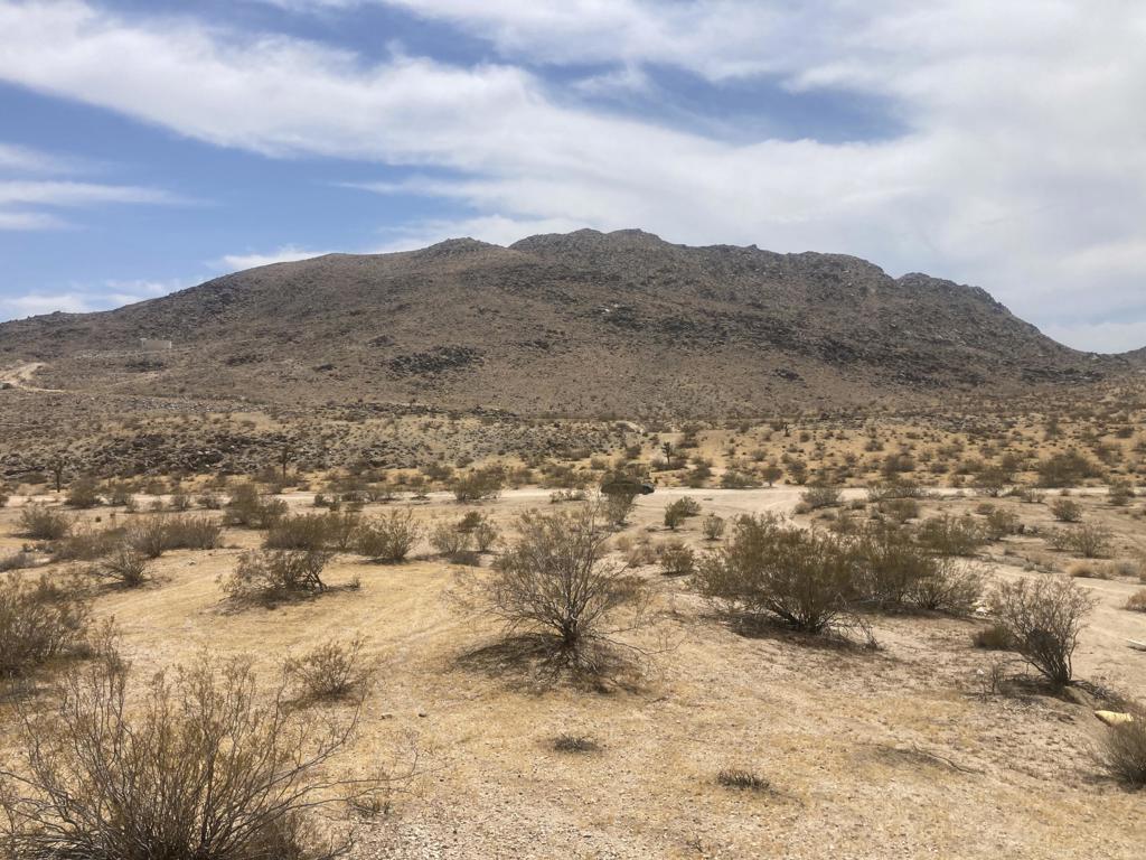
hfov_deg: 63.4
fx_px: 927
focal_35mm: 28
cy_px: 430
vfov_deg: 49.7
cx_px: 573
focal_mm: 3.99
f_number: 1.8
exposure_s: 1/4808
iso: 25
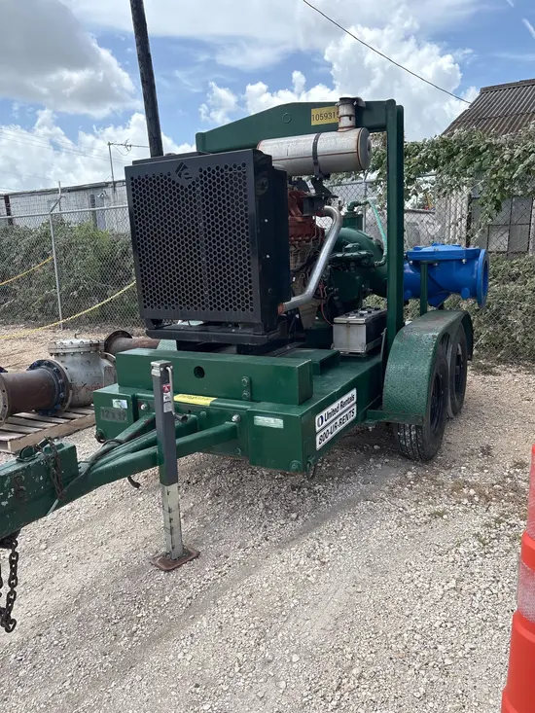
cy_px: 356
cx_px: 268
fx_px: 536
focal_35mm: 26
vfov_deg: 67.3
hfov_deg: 53.1
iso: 64
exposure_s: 1/2283
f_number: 1.6
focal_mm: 5.96
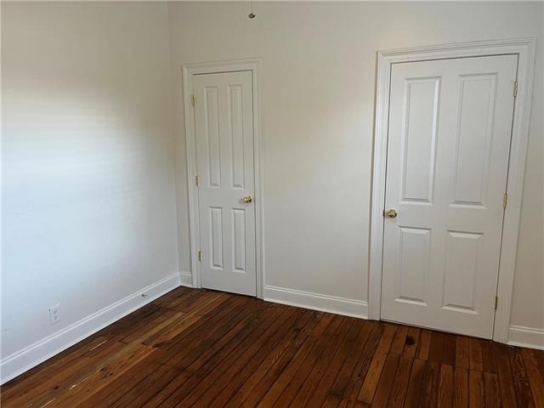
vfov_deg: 53.1
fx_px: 409
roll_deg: -0.1
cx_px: 272
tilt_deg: -8.4
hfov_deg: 67.3
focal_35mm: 26
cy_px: 204
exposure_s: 1/60
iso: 160
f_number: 1.6
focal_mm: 5.1
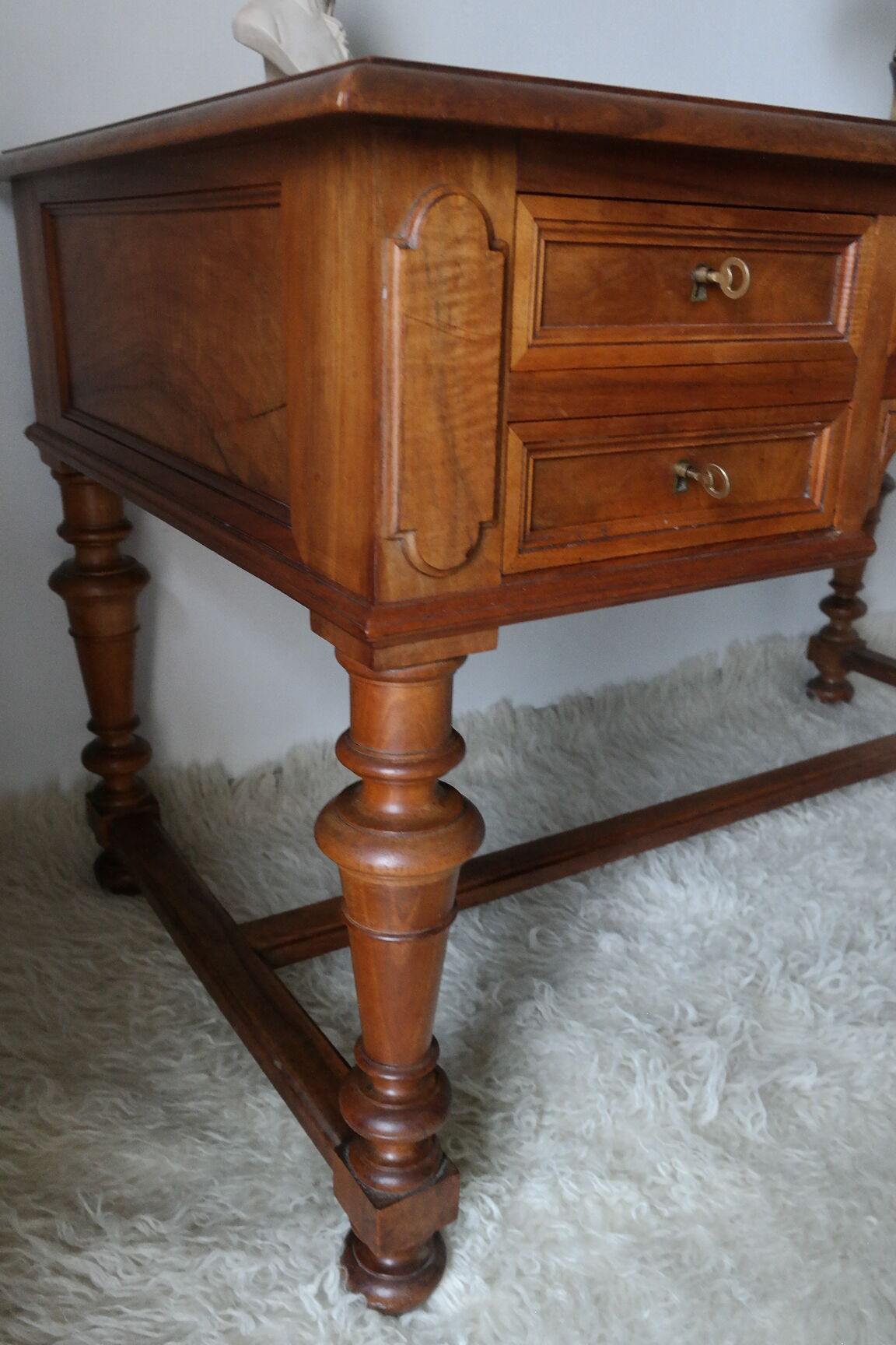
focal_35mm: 30
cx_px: 448
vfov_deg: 61.9
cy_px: 672
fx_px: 1120
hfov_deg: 43.6
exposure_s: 1/30
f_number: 5.6
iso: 1600
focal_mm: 20
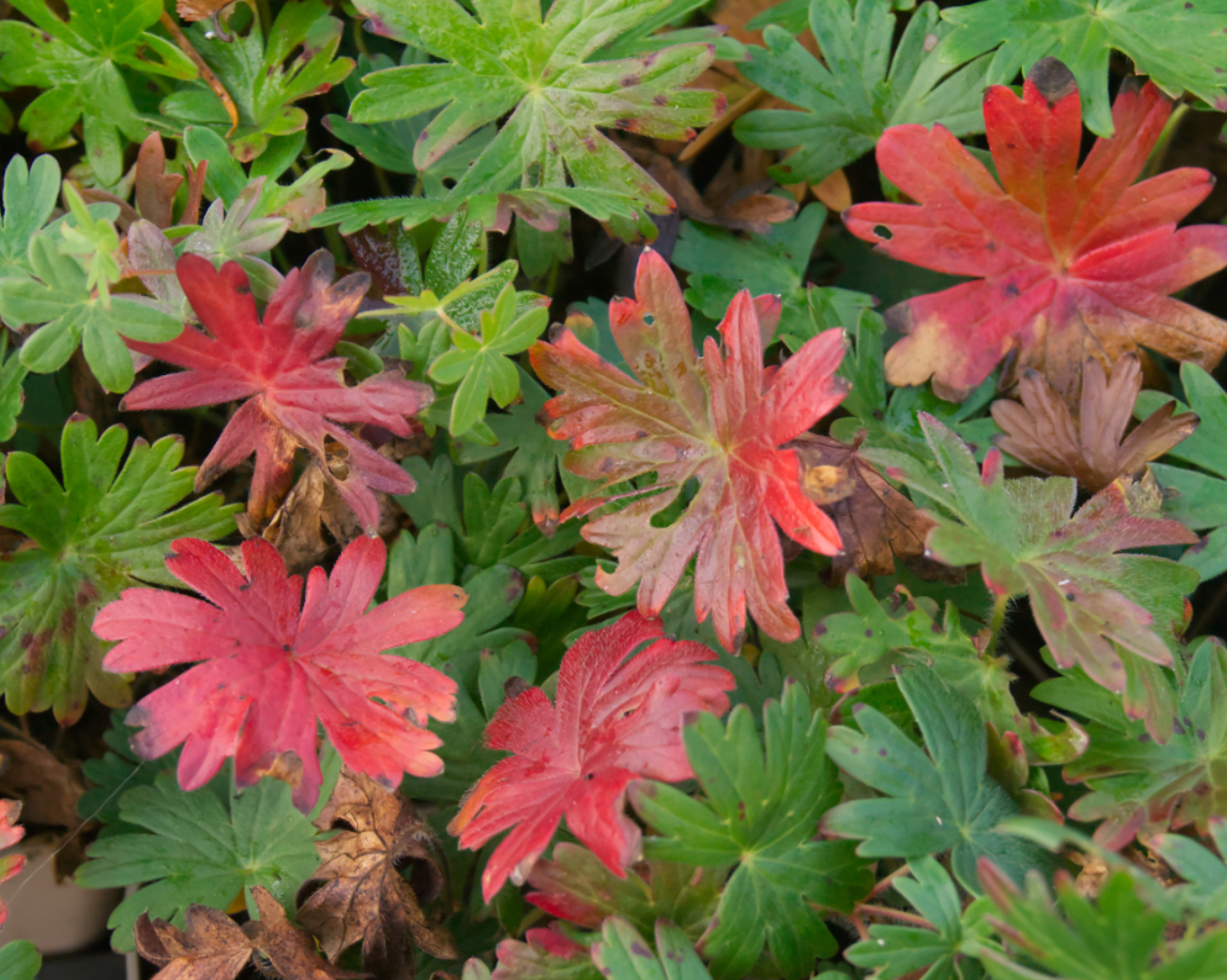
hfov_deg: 20.5
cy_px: 490
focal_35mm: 94
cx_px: 693
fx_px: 3397
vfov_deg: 16.4
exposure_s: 1/250
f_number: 9
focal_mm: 55
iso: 3200
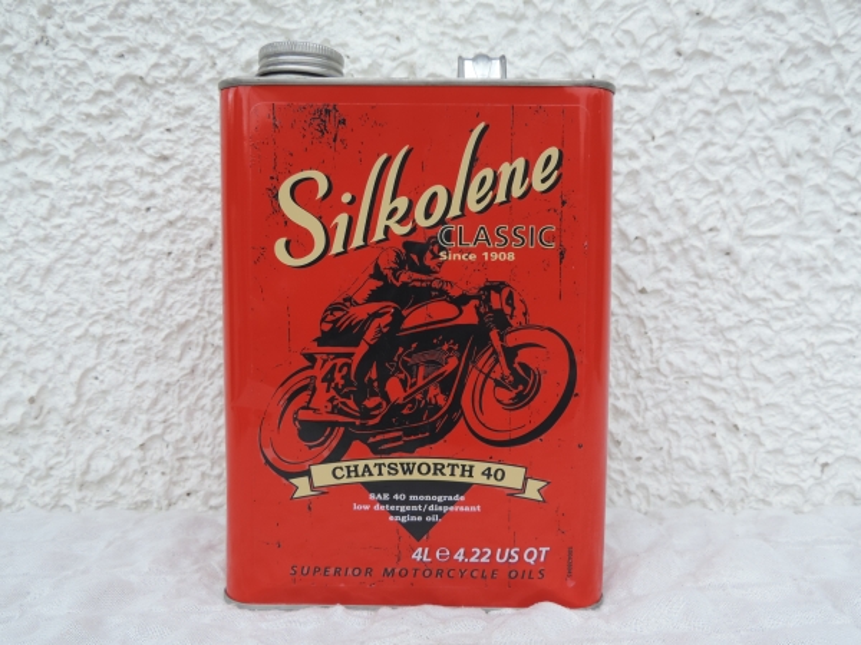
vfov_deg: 46.8
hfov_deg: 60.0
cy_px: 322
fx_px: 746
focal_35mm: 30
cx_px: 430
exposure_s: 1/160
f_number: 3.1
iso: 80
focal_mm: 5.3
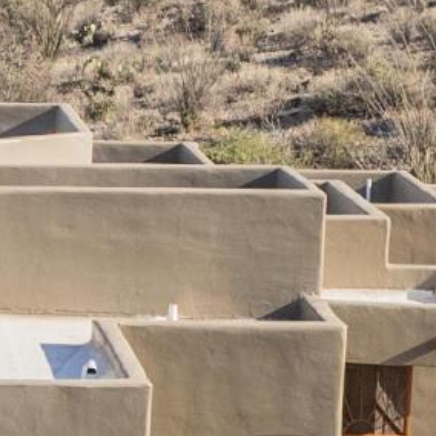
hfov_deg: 7.6
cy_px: 565
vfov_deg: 7.7
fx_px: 3192
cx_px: -267
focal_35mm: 224
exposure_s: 1/40
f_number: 2.8
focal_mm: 12.29
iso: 200
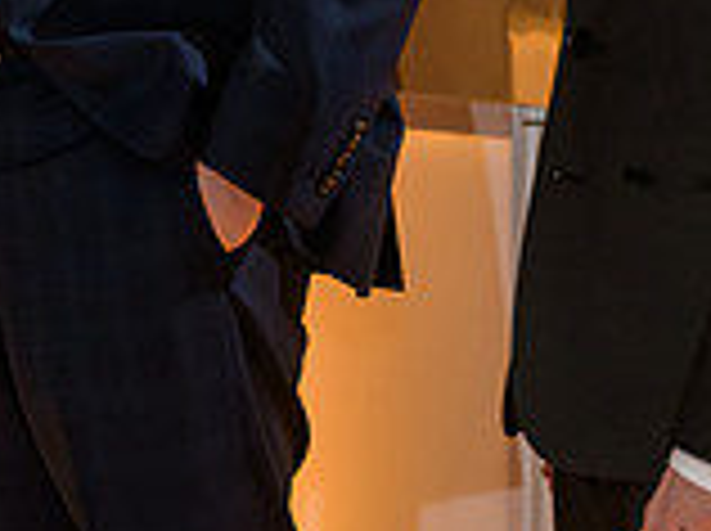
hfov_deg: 6.8
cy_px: -299
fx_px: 5947
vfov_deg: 5.1
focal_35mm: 290
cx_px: 189
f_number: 3.2
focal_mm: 82
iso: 1600
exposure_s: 1/125
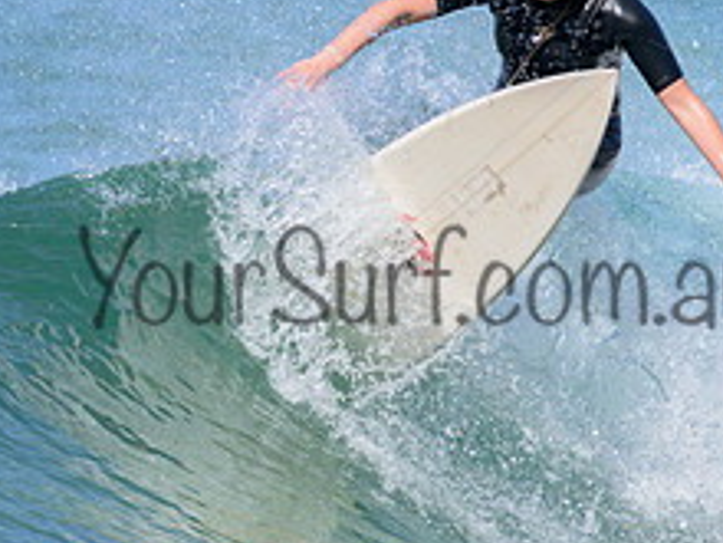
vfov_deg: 0.8
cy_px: 248
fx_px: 37011
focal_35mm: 1772
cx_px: 417
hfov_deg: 1.1
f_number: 11
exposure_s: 1/2000
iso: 1000
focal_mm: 700
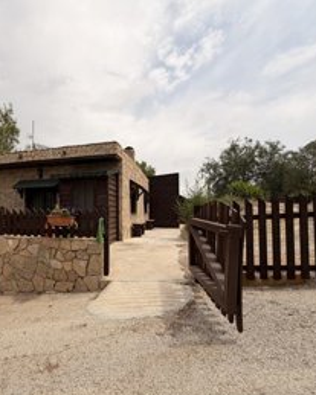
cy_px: 204
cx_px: 101
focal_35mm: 19
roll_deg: +0.6
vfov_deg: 83.3
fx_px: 222
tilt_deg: +2.7
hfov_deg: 68.5
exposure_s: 1/1312
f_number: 2.2
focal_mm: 2.22
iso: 20
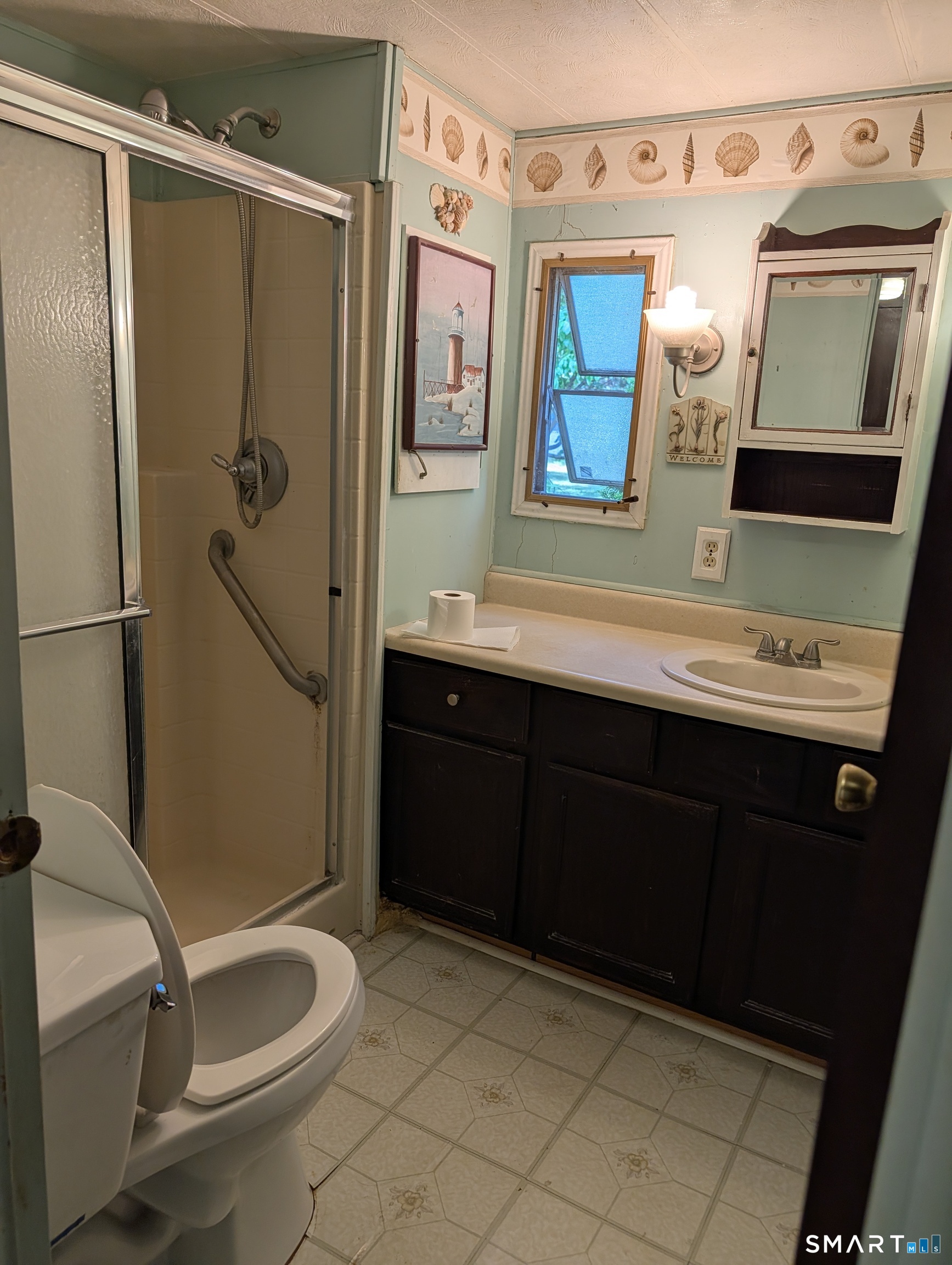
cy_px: 632
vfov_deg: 71.5
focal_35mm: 24
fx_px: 878
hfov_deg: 56.9
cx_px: 476
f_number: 1.68
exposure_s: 1/120
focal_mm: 6.9
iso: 49
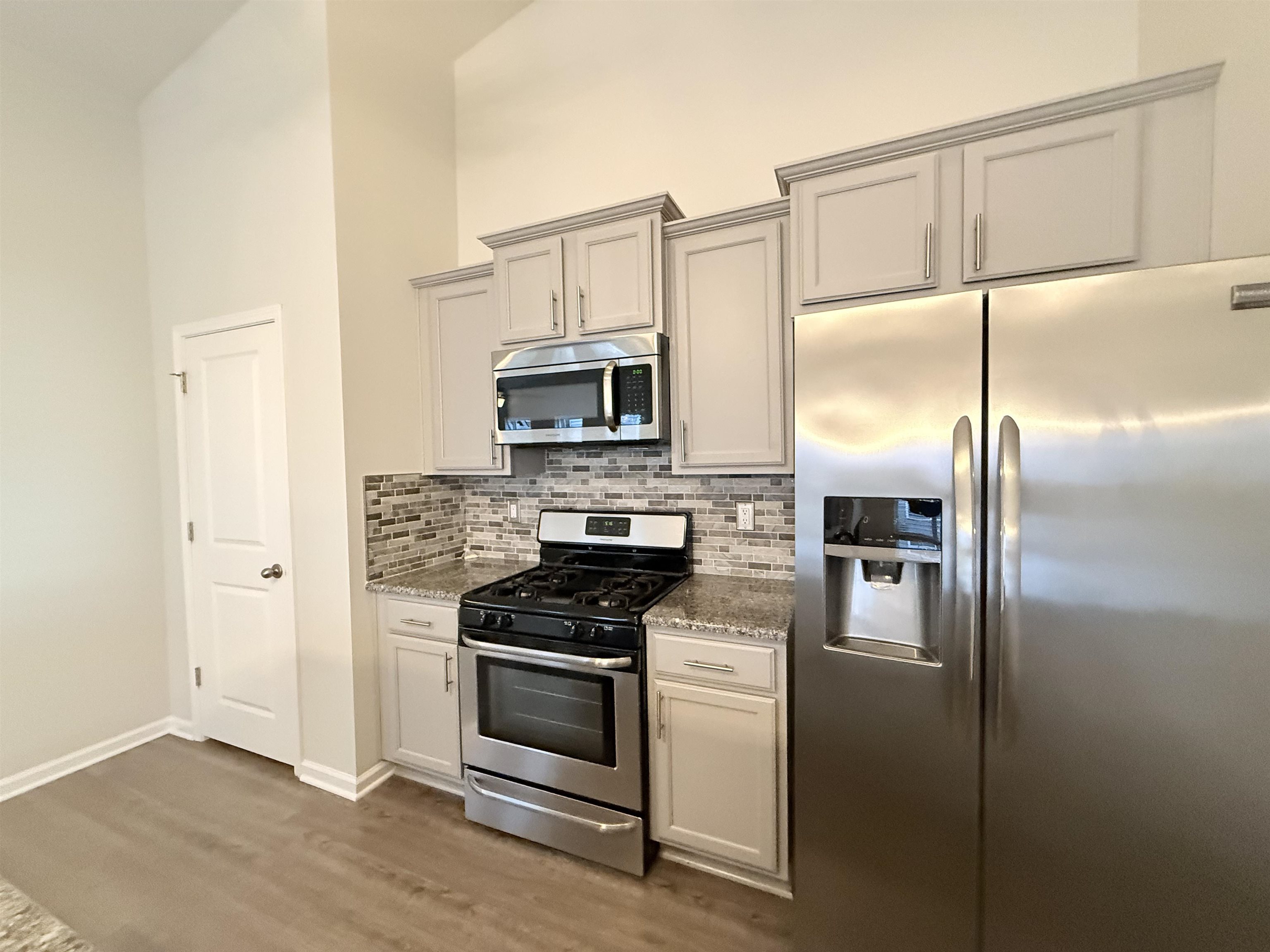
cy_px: 476
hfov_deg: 102.1
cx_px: 635
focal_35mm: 14
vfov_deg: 85.7
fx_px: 514
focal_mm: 2.22
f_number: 2.2
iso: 800
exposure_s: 1/60
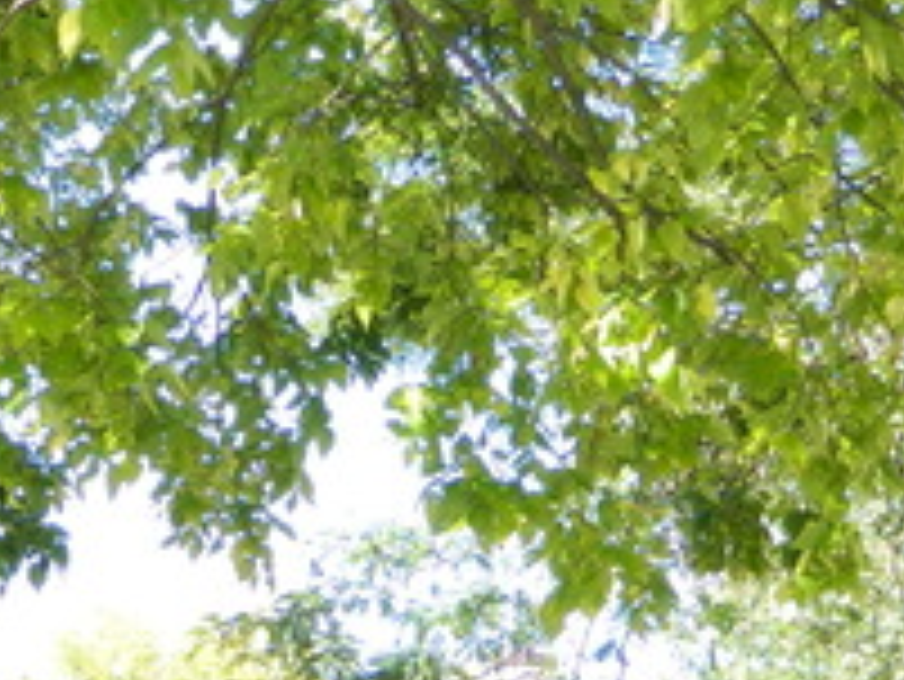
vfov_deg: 15.9
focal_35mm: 89
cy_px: 847
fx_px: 2326
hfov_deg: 22.0
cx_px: 463
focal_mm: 5.1
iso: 110
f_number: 3.2
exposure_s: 1/160
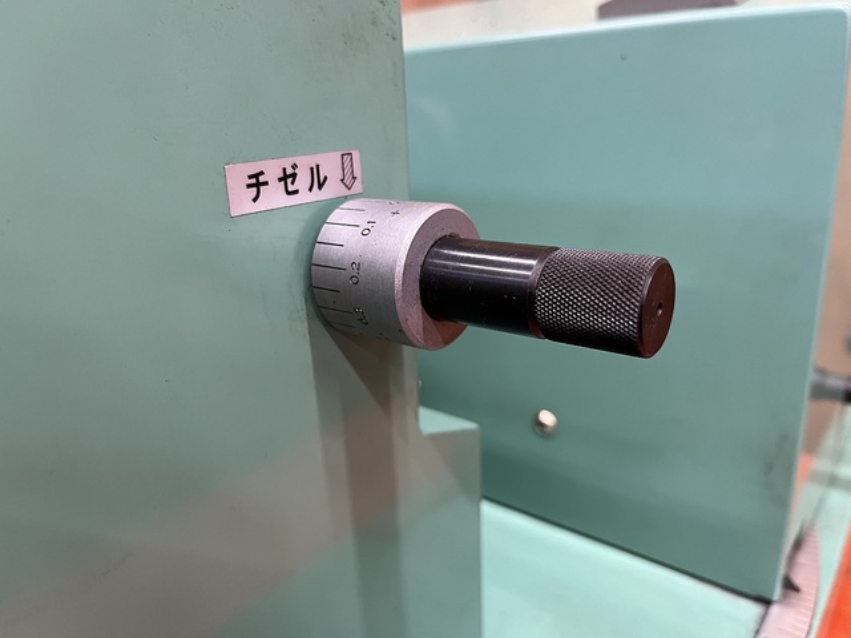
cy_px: 319
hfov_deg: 67.3
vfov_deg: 53.1
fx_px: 639
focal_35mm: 26
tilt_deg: -16.8
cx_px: 426
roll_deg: +3.4
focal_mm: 5.1
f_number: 1.6
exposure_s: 1/60
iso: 250
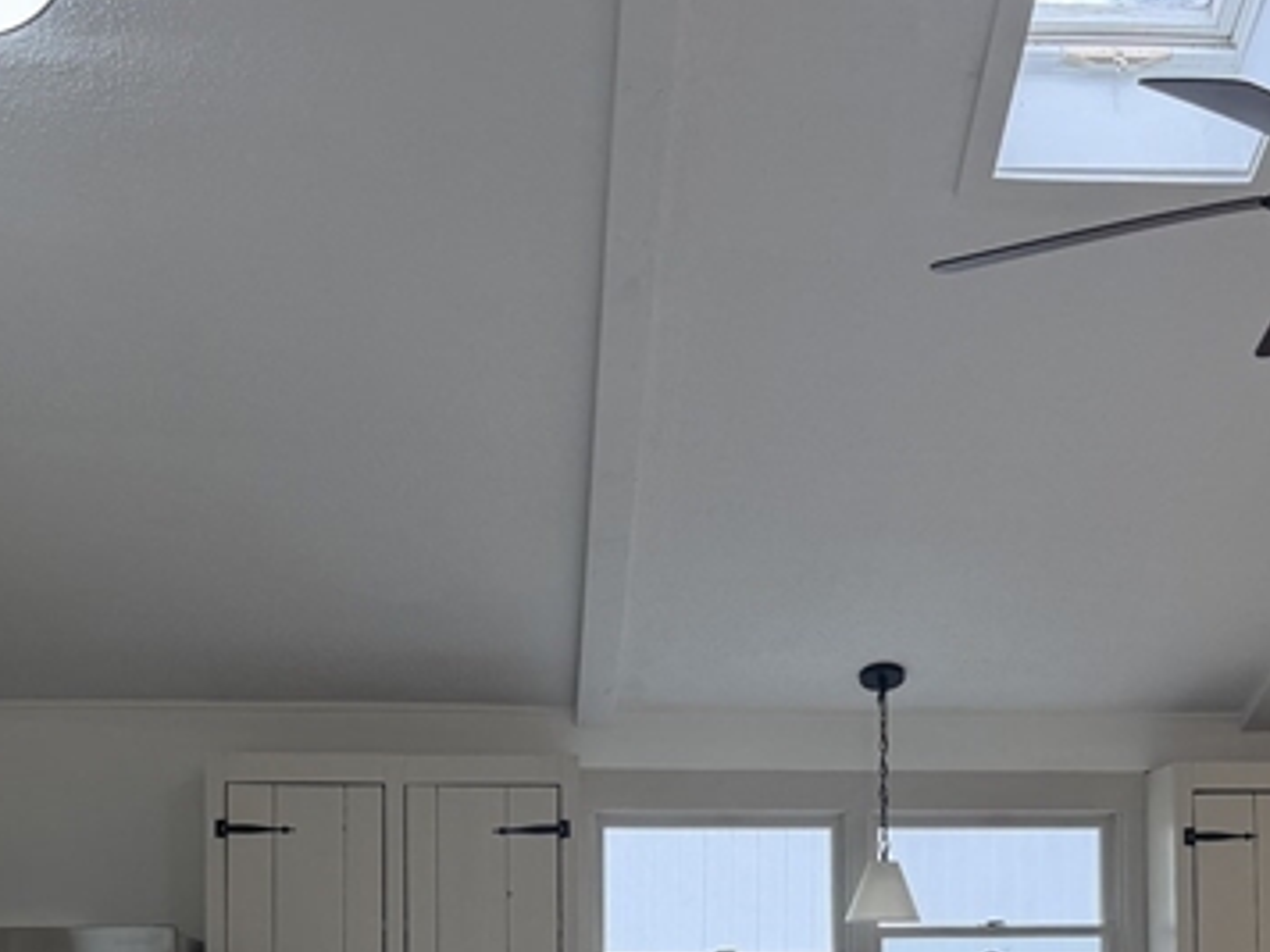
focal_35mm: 69
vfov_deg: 20.7
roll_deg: +0.6
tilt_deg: +0.3
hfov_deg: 28.1
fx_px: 2531
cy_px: 923
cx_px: 774
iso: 80
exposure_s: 1/169
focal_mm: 6.76
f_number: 1.78
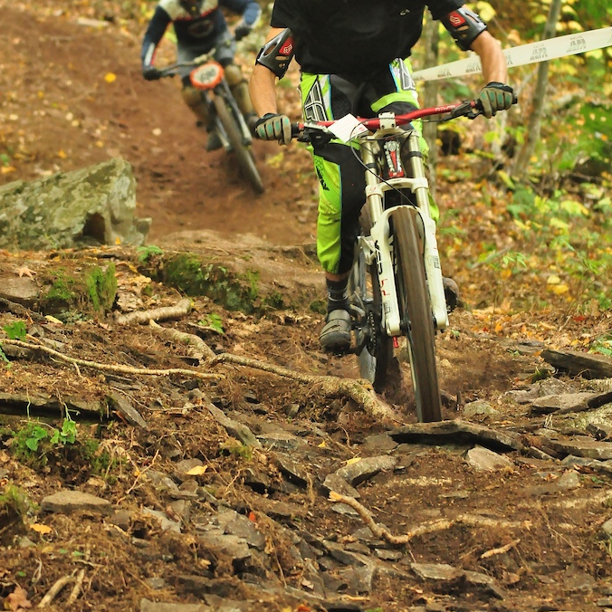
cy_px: 157
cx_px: 306
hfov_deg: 12.9
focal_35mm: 135
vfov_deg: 12.9
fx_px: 2700
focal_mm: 70
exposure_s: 1/160
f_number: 2.8
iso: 2500
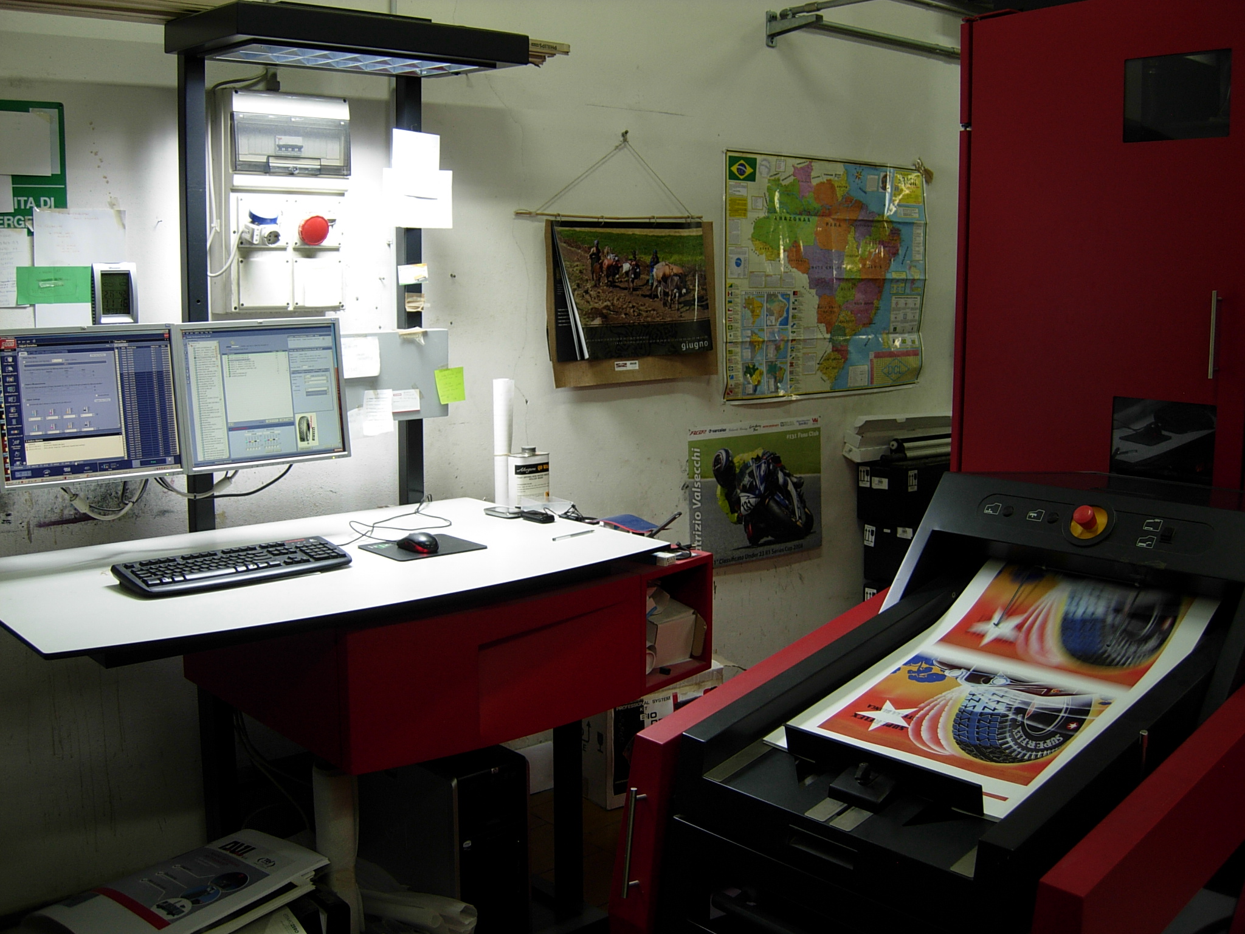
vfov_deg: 39.7
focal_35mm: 36
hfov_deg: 51.4
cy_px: 467
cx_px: 622
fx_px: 1295
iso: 50
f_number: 2.7
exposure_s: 1/17.9
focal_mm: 7.5
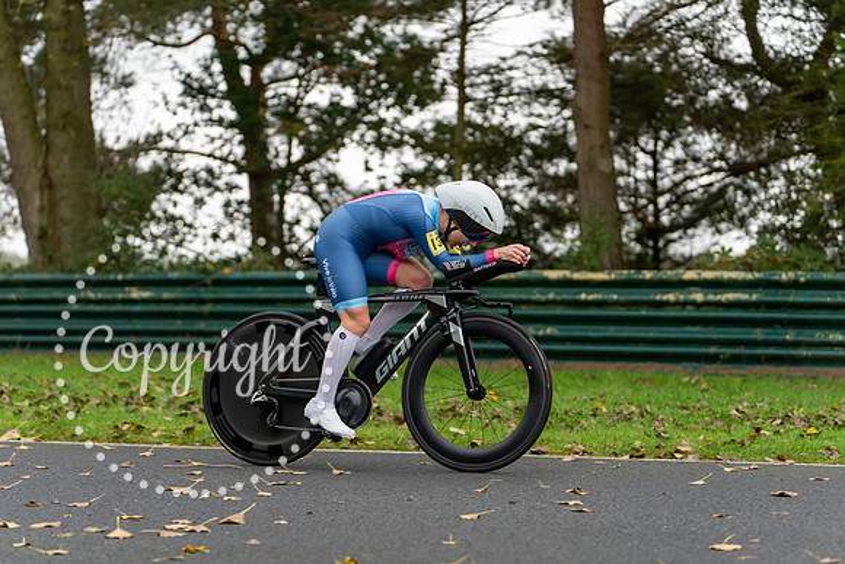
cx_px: 422
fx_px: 2418
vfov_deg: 13.3
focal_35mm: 103
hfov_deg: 19.8
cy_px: 282
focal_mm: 103
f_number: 2.8
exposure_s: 1/1250
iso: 640
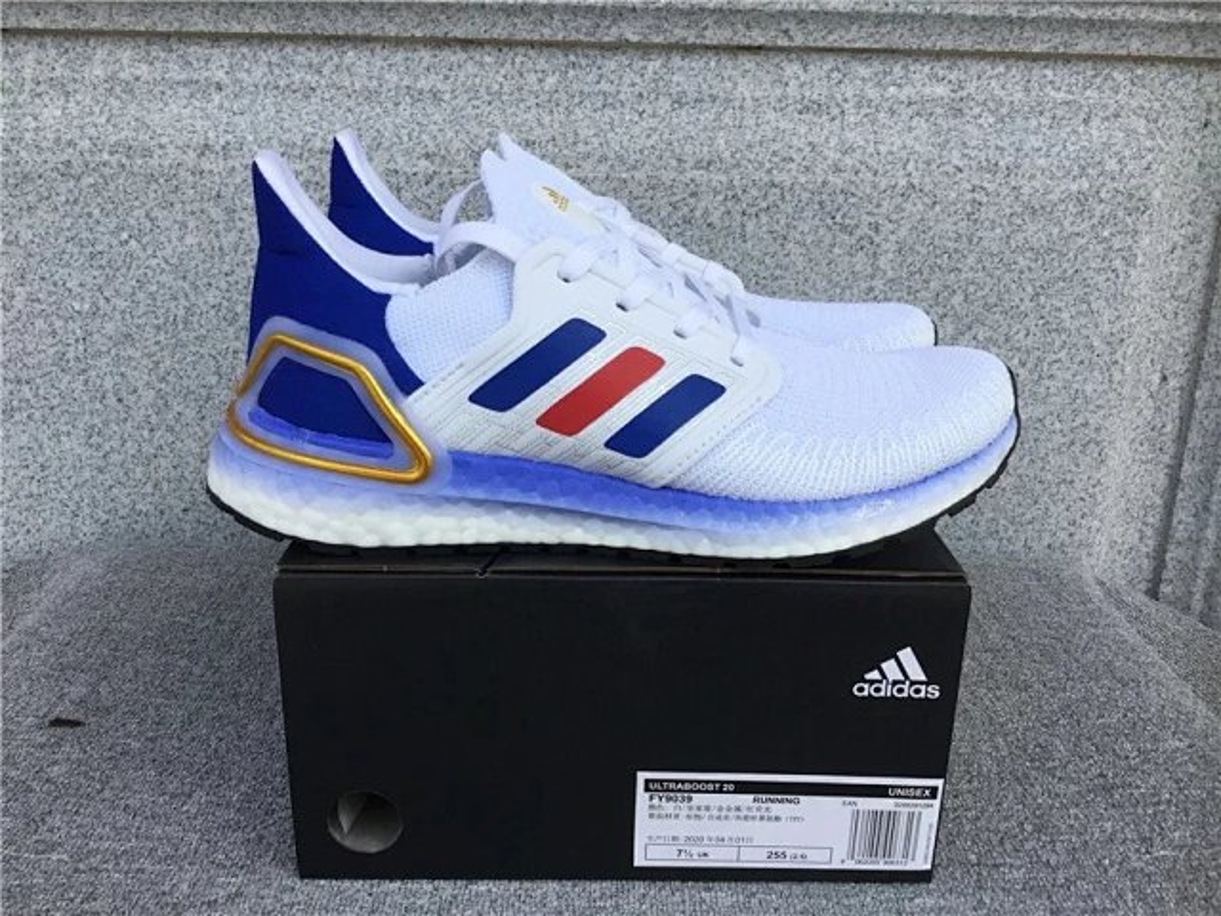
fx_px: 1093
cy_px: 458
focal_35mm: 31
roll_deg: -1.1
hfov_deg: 58.4
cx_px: 610
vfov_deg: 45.4
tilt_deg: -18.2
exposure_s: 1/599
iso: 25
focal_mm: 3.3
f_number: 2.4
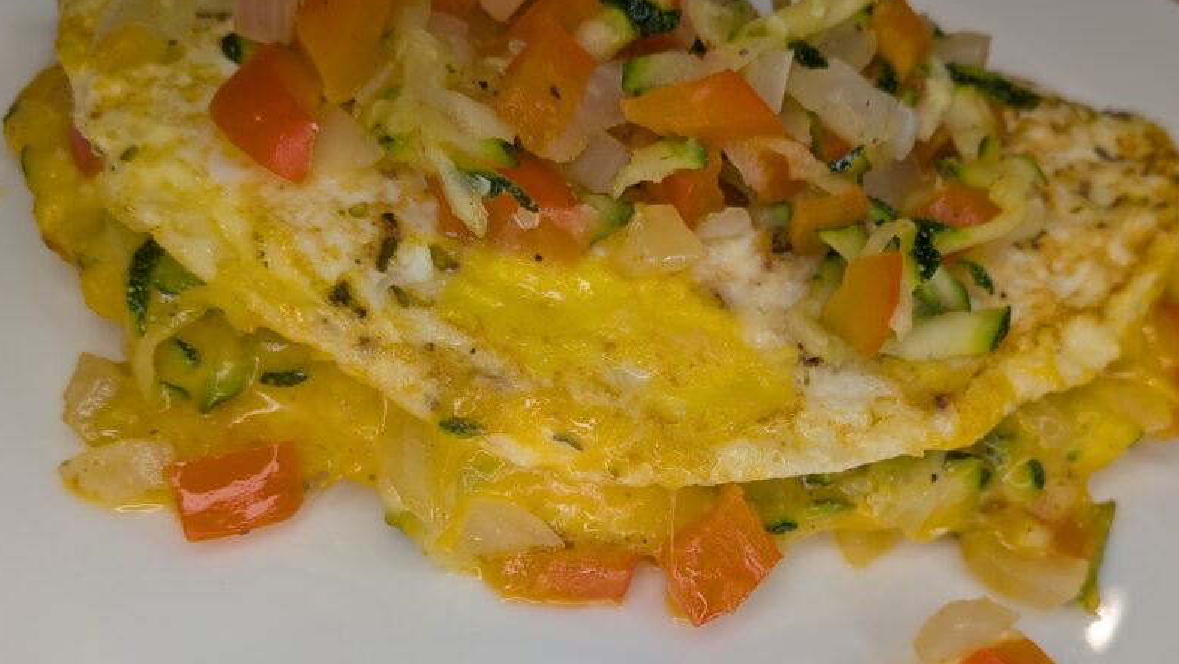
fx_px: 1063
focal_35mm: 34
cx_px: 638
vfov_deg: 34.4
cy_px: 424
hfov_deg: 57.9
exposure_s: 1/165
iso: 26
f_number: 1.7
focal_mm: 4.53
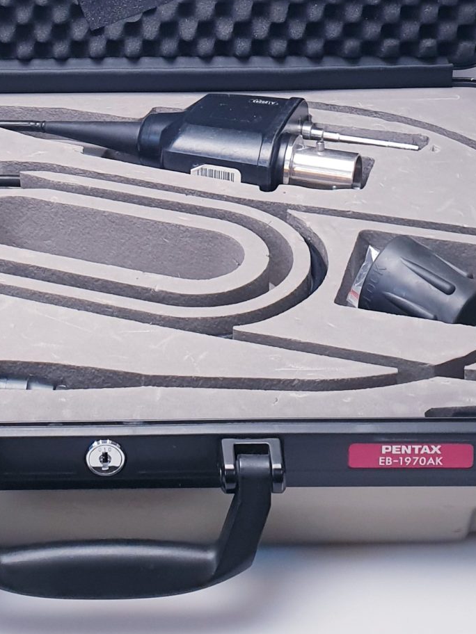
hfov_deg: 20.0
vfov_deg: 24.0
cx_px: 106
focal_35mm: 73
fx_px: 1338
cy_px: -150
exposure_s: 1/50
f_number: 2.4
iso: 80
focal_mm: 4.3
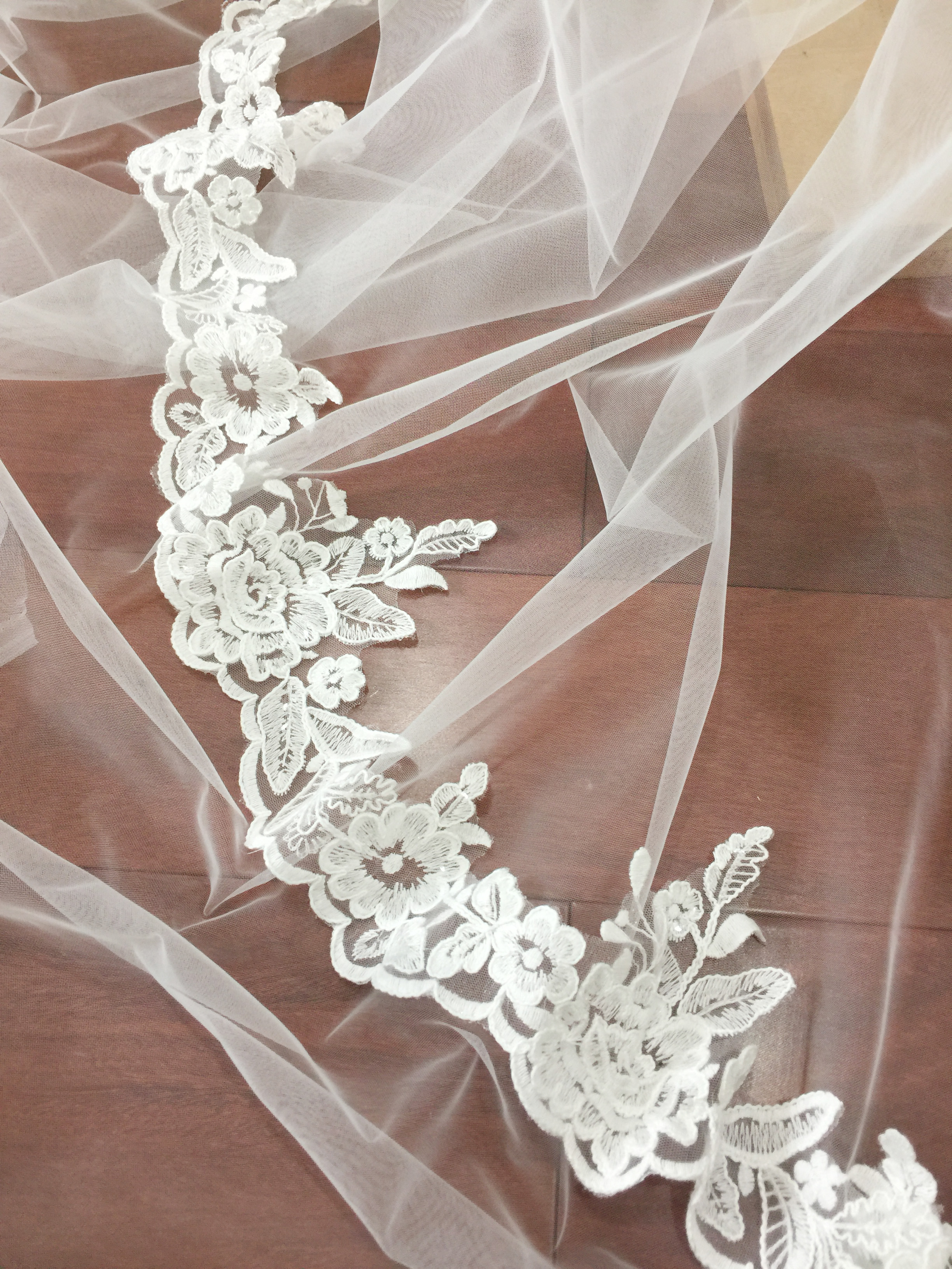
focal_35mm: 29
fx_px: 1063
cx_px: 476
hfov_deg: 48.2
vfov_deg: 61.7
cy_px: 634
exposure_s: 1/17
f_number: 2.2
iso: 40
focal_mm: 4.15
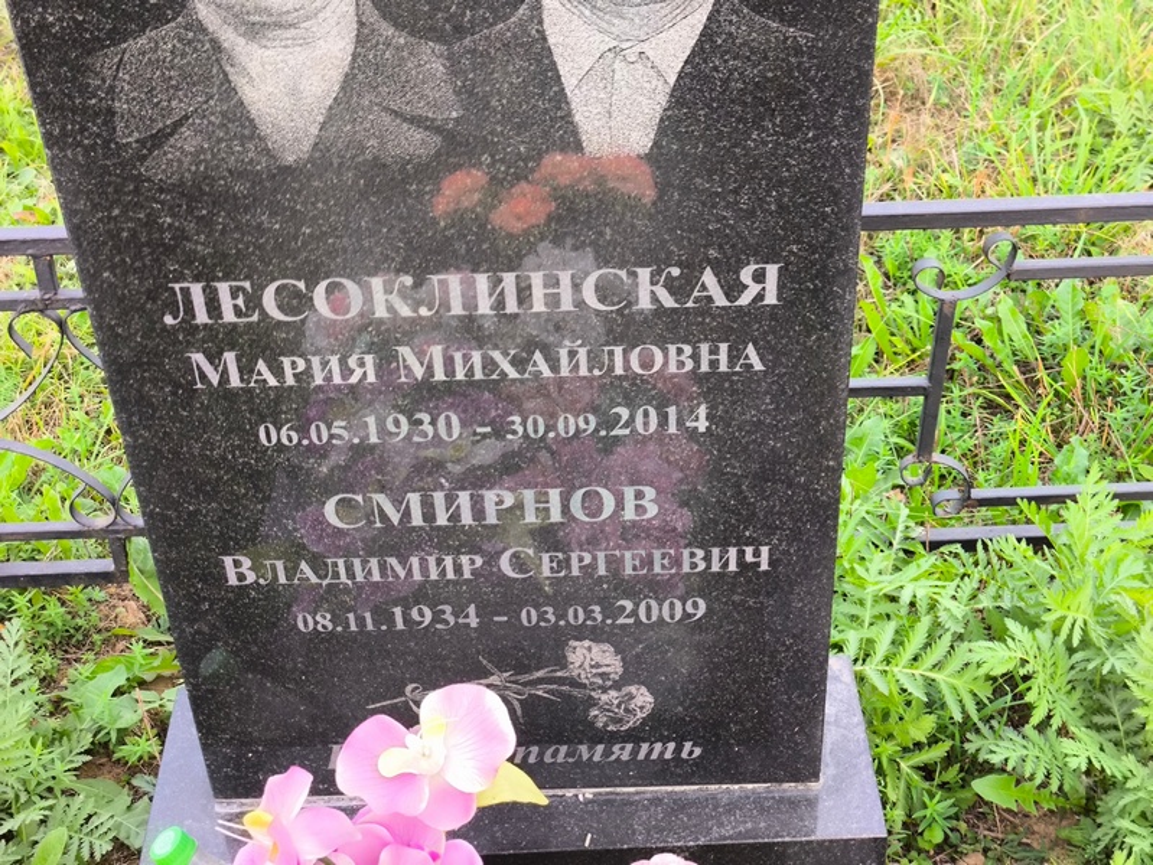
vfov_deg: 29.1
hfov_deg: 38.2
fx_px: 1666
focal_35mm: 50
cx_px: 576
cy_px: 432
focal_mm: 4.71
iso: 64
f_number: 1.7
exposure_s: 1/50
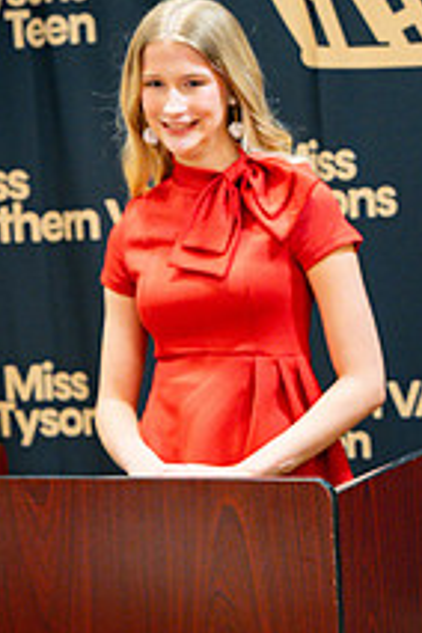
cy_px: 449
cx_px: 300
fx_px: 2040
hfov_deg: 11.8
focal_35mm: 116
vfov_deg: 17.6
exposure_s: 1/125
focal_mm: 55
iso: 1600
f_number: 2.8
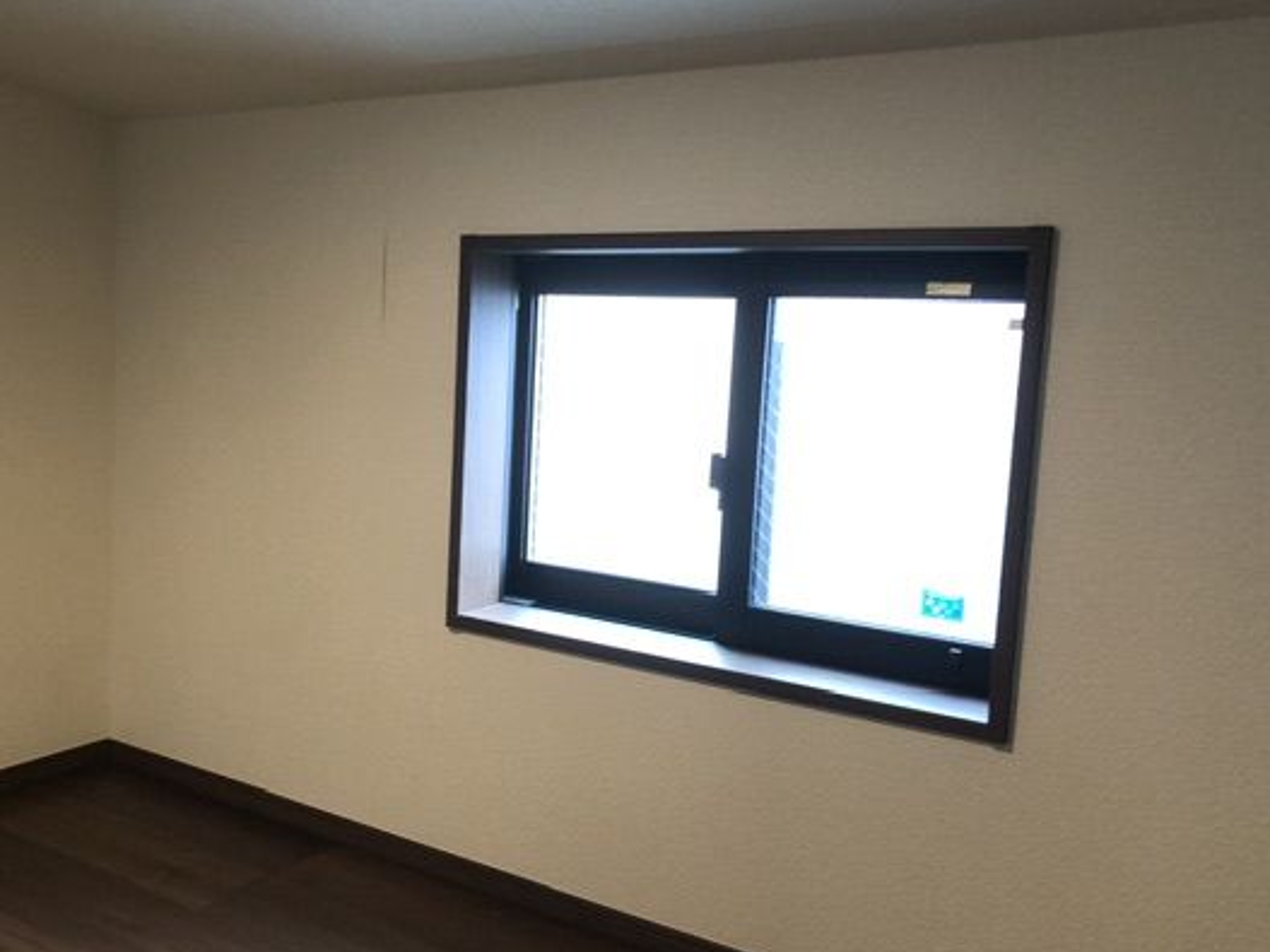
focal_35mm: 34
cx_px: 501
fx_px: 1247
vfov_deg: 41.8
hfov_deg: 53.5
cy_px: 496
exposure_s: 1/23
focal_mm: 4
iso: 40
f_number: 1.8
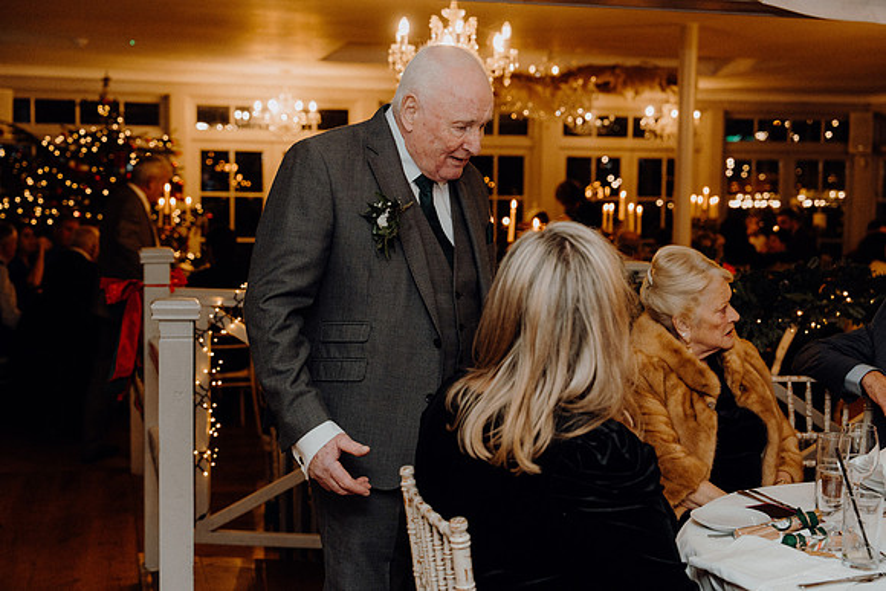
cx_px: 443
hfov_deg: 39.6
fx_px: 1231
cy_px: 296
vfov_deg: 27.0
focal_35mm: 50
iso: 2500
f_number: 3.5
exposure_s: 1/160
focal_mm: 50
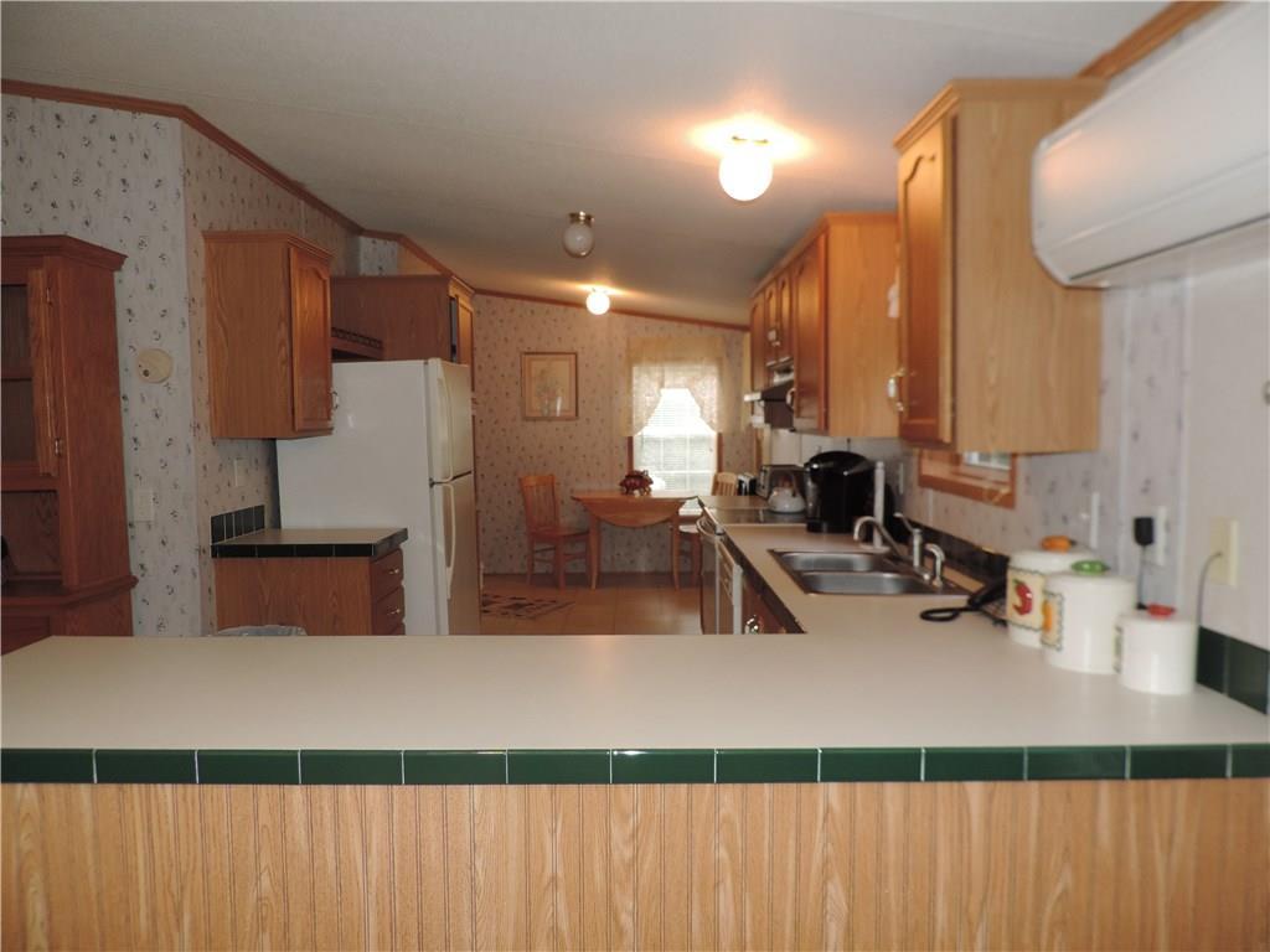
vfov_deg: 56.8
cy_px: 476
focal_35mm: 24
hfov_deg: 71.6
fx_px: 881
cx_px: 635
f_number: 3
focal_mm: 4.3
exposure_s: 1/30
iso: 200
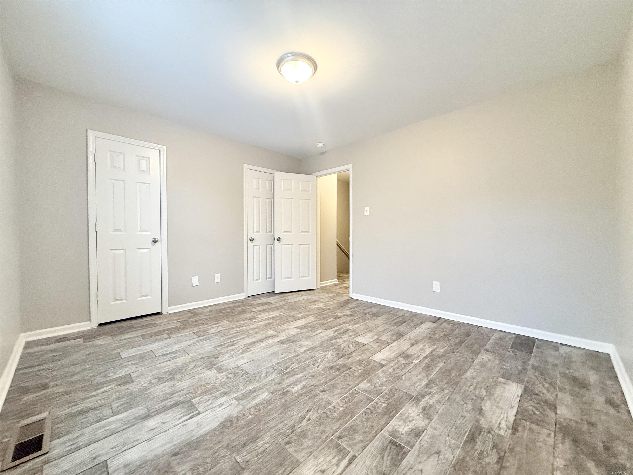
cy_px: 238
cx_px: 316
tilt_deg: -1.0
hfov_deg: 102.1
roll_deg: -0.2
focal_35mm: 14
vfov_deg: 85.7
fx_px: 256
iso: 400
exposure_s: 1/60
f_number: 2.2
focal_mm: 2.22
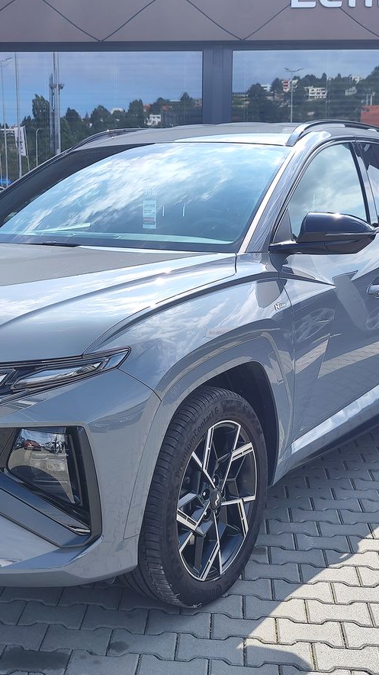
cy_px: 338
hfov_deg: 34.2
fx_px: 608
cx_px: 112
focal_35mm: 34
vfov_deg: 58.0
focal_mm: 7.01
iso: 50
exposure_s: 1/462
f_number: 1.69
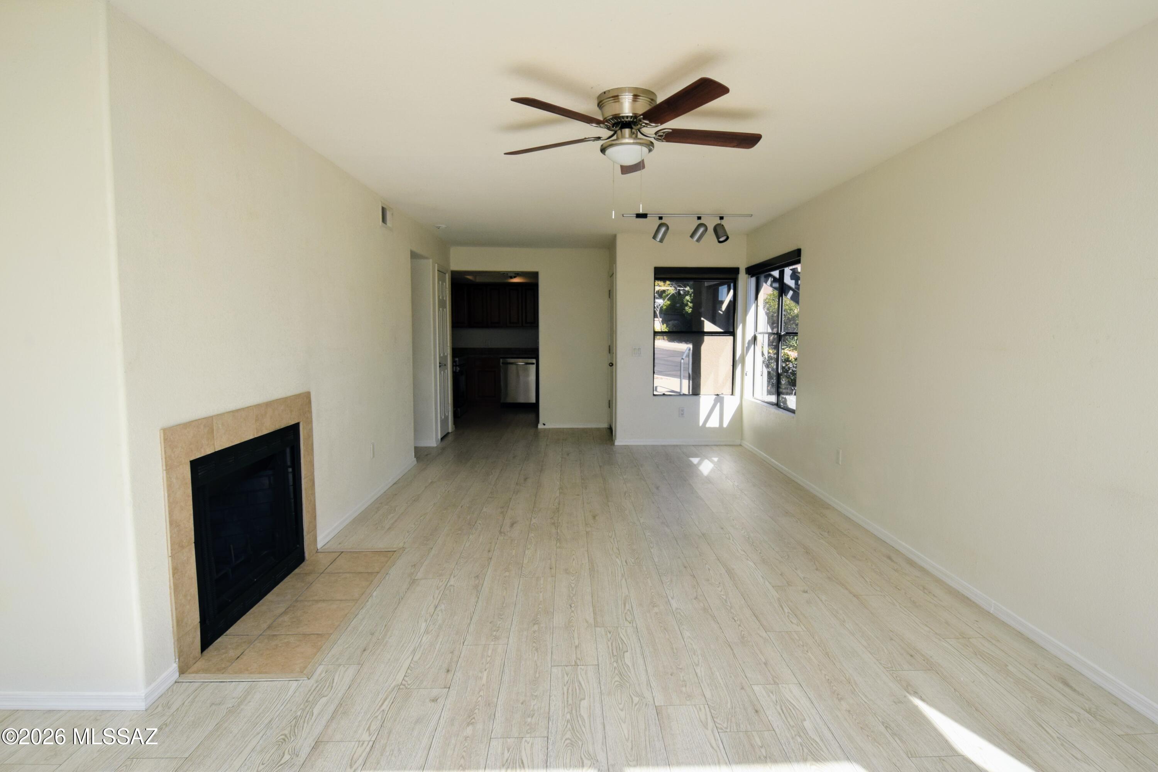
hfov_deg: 90.0
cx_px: 579
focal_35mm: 18
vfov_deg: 67.4
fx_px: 579
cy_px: 386
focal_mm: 12
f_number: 13
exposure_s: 1/200
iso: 400
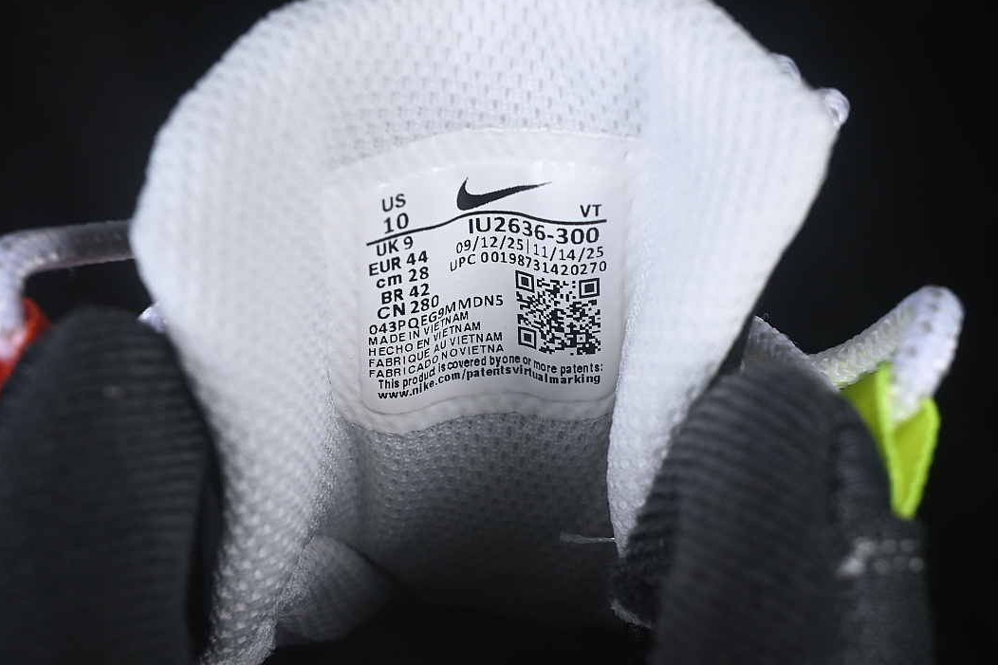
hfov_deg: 26.3
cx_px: 503
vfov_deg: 17.7
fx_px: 2134
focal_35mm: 77
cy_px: 339
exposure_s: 1/80
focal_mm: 50
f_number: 8
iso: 160
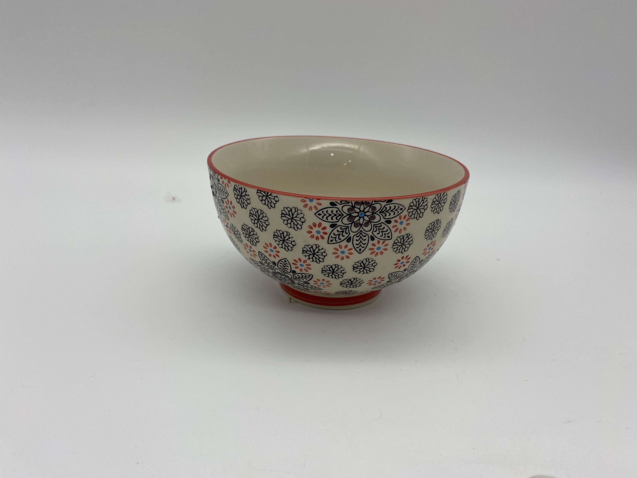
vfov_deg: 53.1
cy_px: 239
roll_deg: -2.4
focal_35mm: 26
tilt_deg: -19.8
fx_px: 478
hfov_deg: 67.3
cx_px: 318
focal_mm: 4.25
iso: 32
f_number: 1.8
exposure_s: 1/487
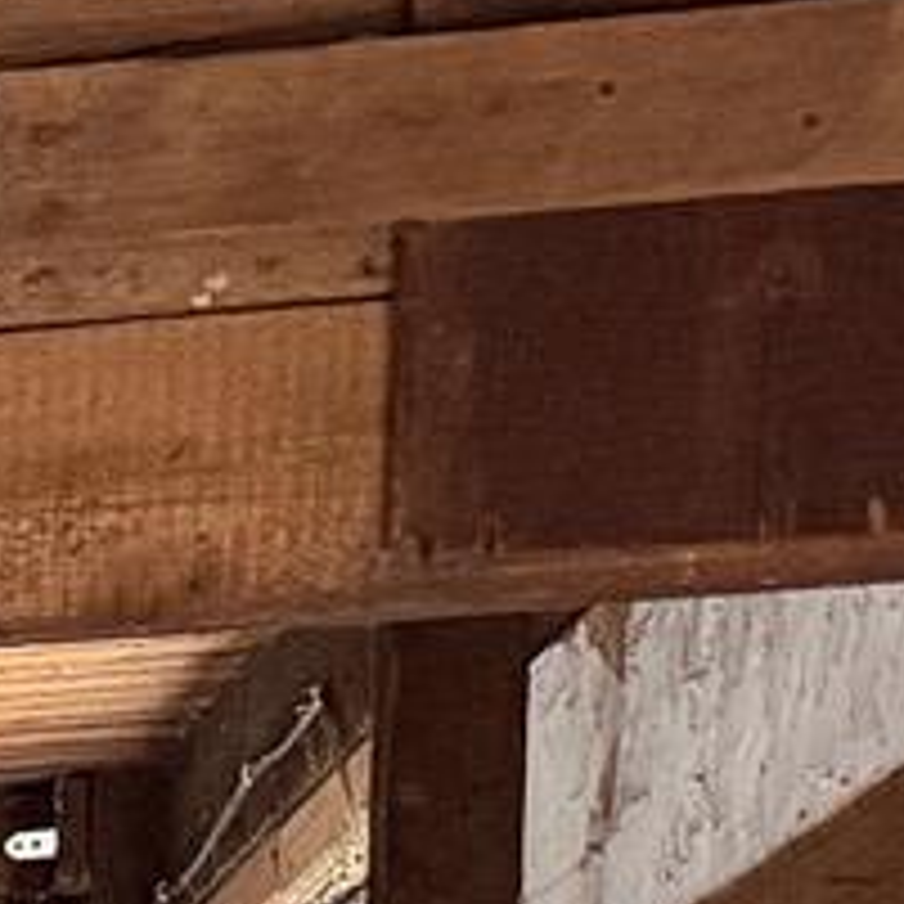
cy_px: 2379
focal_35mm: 216
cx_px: -3198
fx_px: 6382
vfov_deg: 7.4
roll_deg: -0.9
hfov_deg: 6.1
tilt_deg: -3.5
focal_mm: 6.76
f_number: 1.78
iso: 640
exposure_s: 1/60
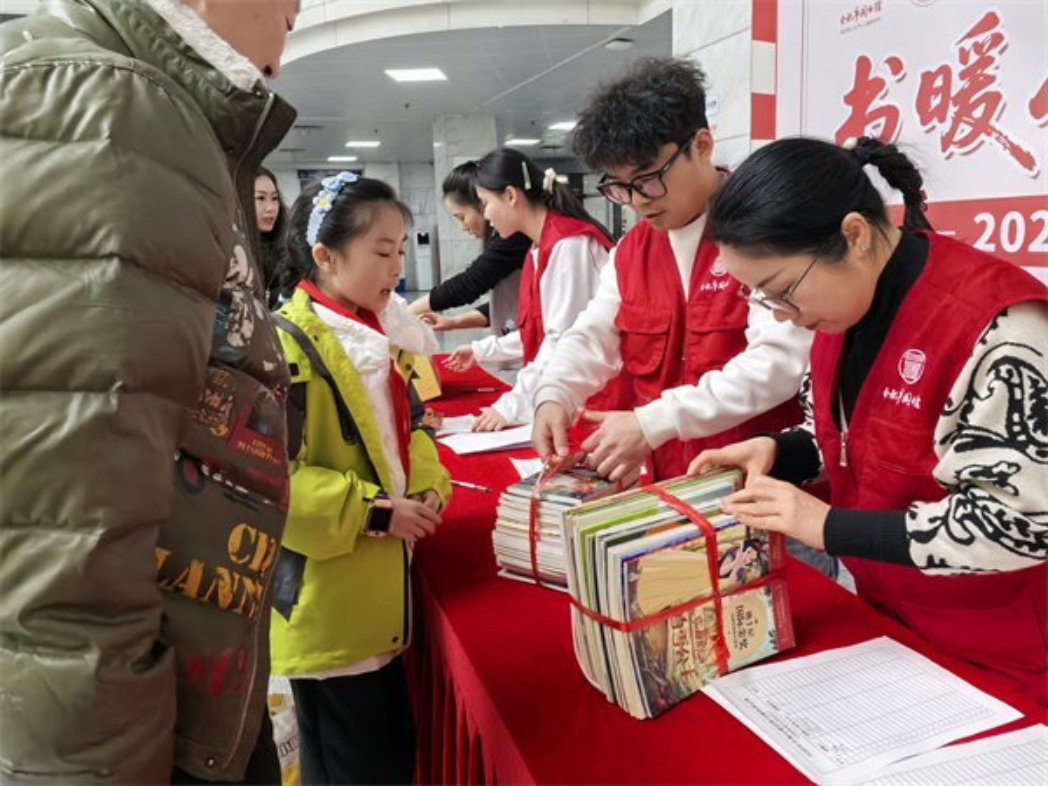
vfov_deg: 51.4
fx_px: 817
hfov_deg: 65.3
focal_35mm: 27
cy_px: 393
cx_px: 524
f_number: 4
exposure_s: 1/100
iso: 320
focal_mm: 5.75
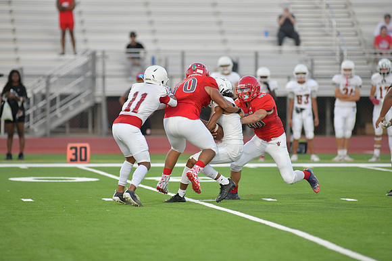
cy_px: 130
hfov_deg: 6.9
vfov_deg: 4.6
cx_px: 196
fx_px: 3267
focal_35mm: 300
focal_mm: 300
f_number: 3.5
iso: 2000
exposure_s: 1/1250
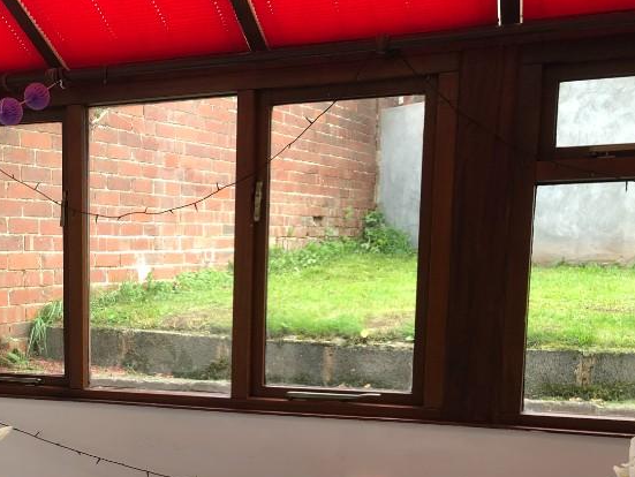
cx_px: 81
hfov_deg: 35.0
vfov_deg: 27.3
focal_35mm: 52
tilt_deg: -7.9
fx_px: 955
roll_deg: +1.1
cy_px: 401
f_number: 1.8
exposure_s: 1/100
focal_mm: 4
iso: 25
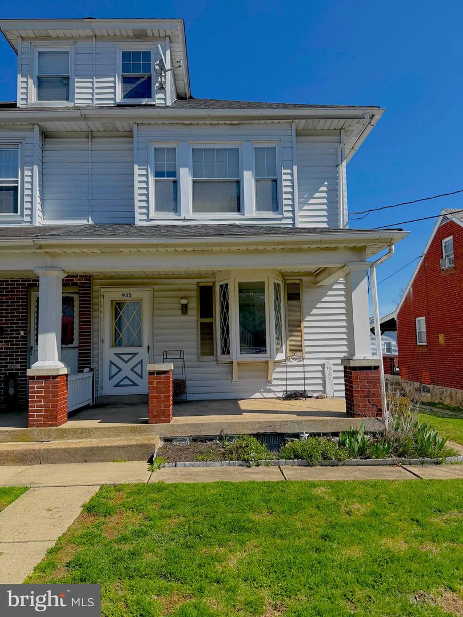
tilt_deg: +5.8
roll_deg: +2.1
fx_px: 428
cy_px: 308
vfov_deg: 71.6
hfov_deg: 56.8
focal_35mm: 24
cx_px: 232
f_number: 1.78
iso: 80
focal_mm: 6.76
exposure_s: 1/2907
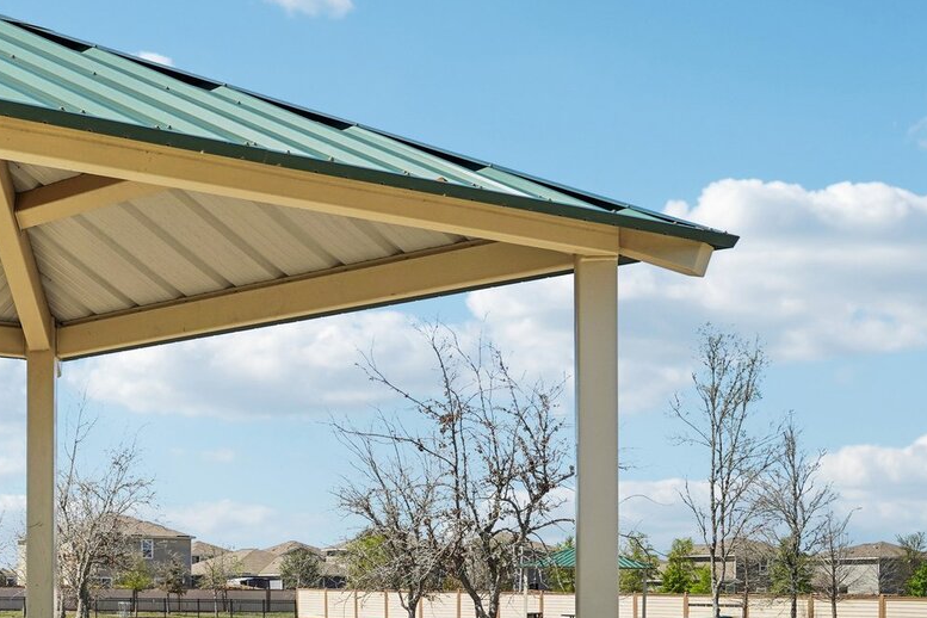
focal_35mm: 73
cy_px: 585
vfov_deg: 18.3
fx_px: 1880
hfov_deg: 26.2
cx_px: -4
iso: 100
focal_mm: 35
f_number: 8
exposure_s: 1/320
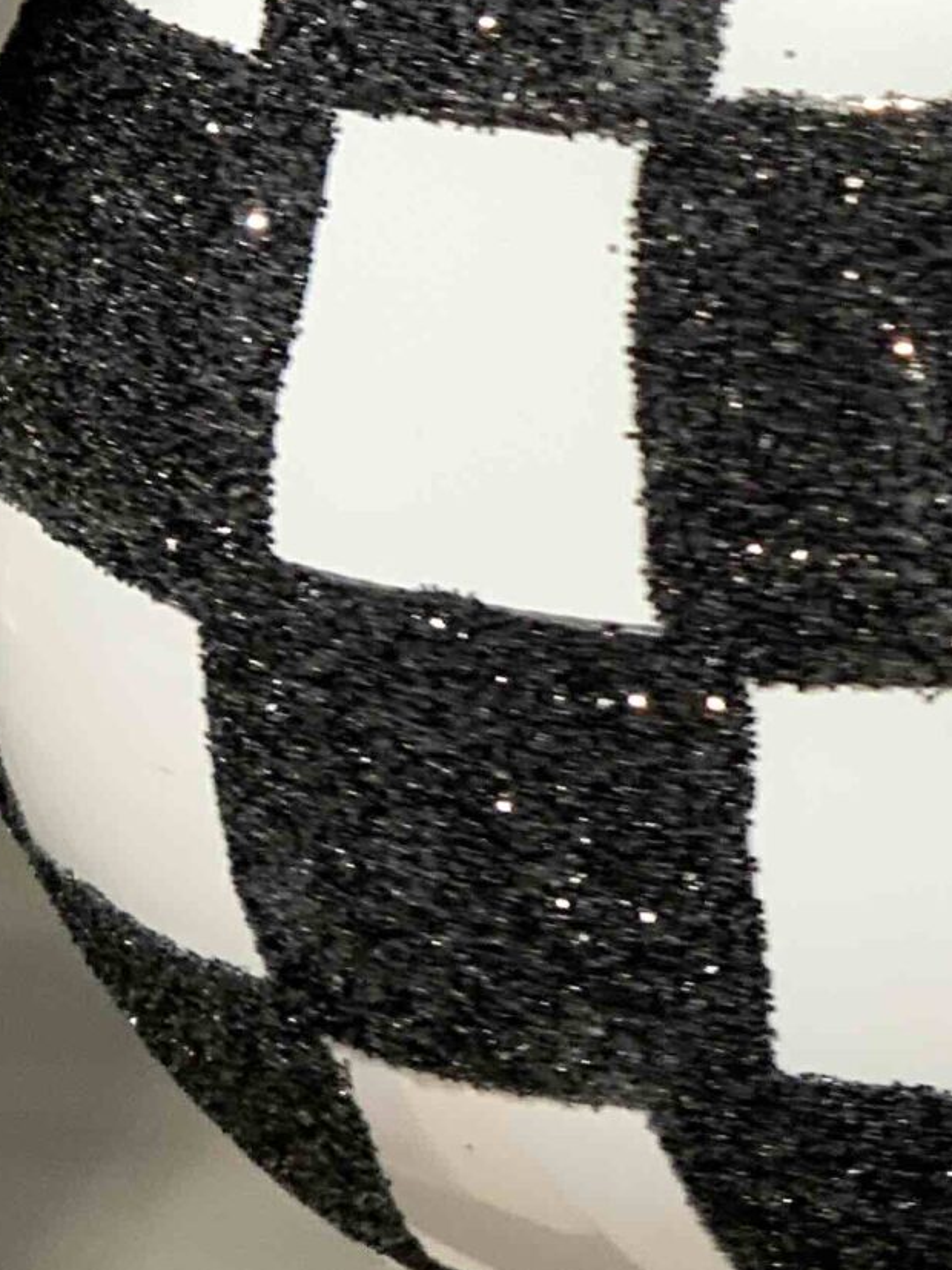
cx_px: 1156
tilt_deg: -21.2
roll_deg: +2.7
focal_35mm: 161
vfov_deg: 12.2
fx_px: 5905
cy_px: 347
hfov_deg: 9.1
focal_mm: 6
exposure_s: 1/50
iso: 80
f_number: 2.4
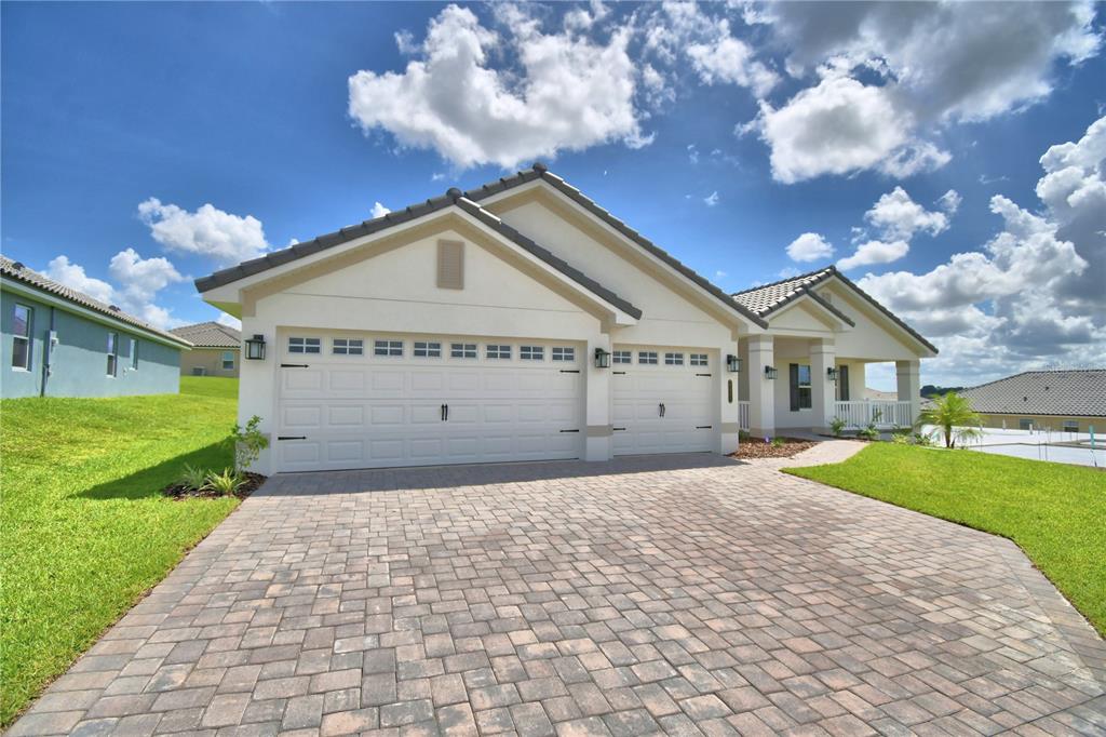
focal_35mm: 15
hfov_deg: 100.4
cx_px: 553
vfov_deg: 77.3
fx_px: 461
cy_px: 368
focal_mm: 10
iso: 100
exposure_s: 1/2500
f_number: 4.5
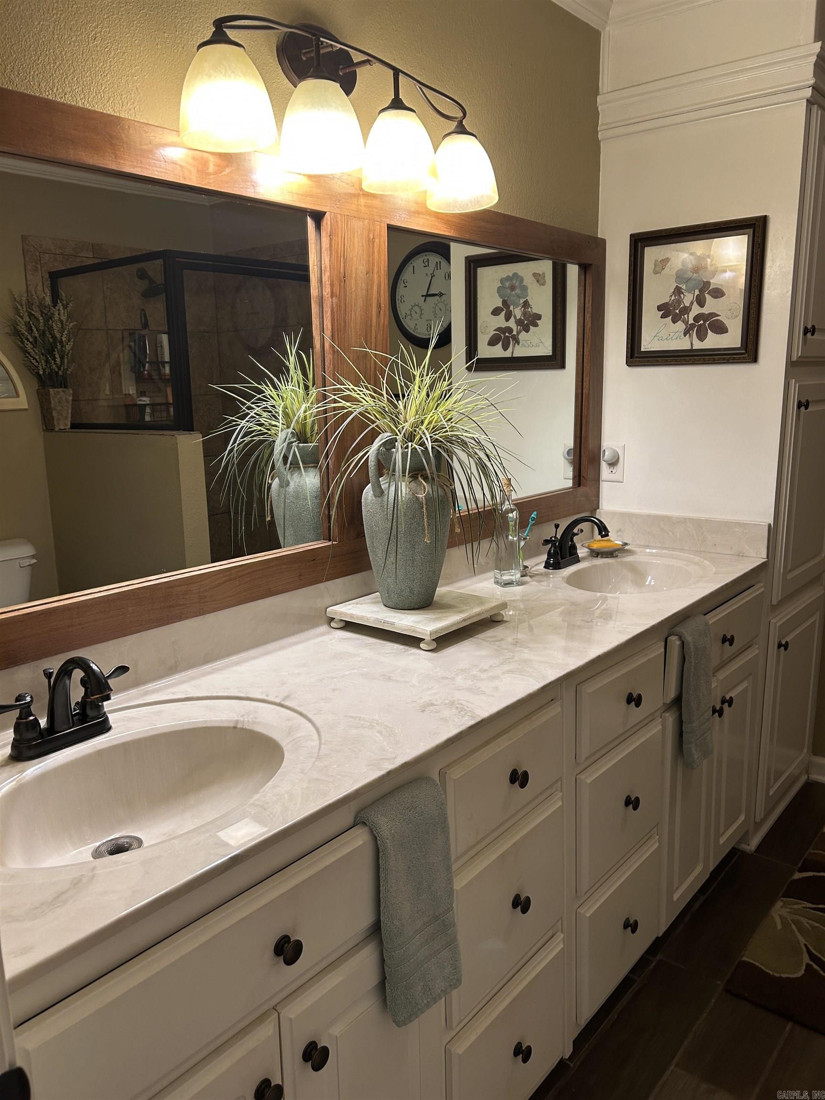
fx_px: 826
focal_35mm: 26
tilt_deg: -11.2
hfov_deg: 53.1
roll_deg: +0.9
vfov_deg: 67.3
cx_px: 412
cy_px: 550
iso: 100
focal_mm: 5.7
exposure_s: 1/120
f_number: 1.5
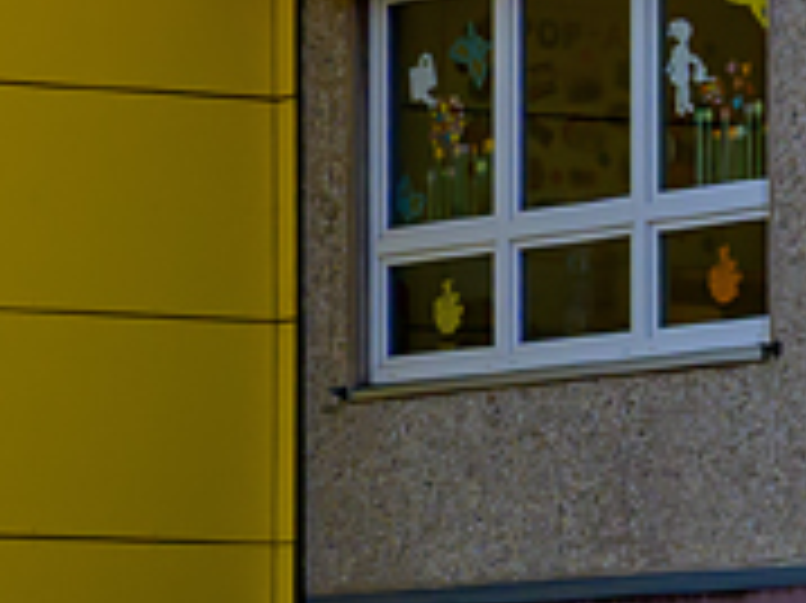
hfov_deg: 6.9
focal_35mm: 271
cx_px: -1148
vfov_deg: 5.5
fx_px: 6306
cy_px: 108
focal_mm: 28
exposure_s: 1/750
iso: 200
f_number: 8
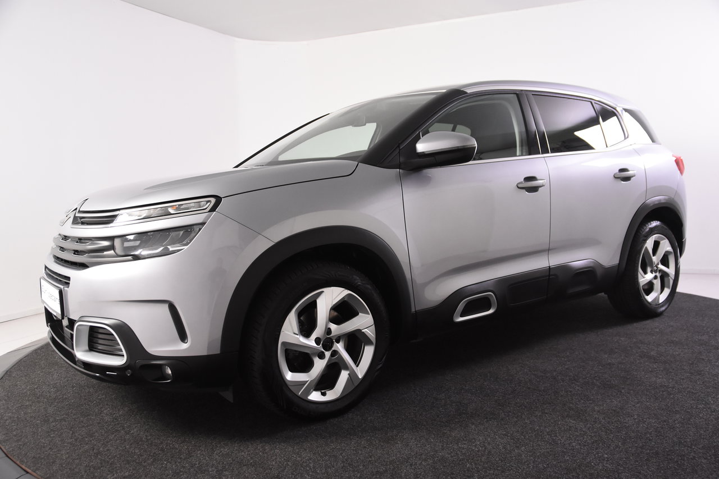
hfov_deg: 57.2
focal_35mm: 33
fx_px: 659
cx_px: 360
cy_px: 240
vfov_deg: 40.0
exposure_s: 1/80
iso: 1600
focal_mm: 22
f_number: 4
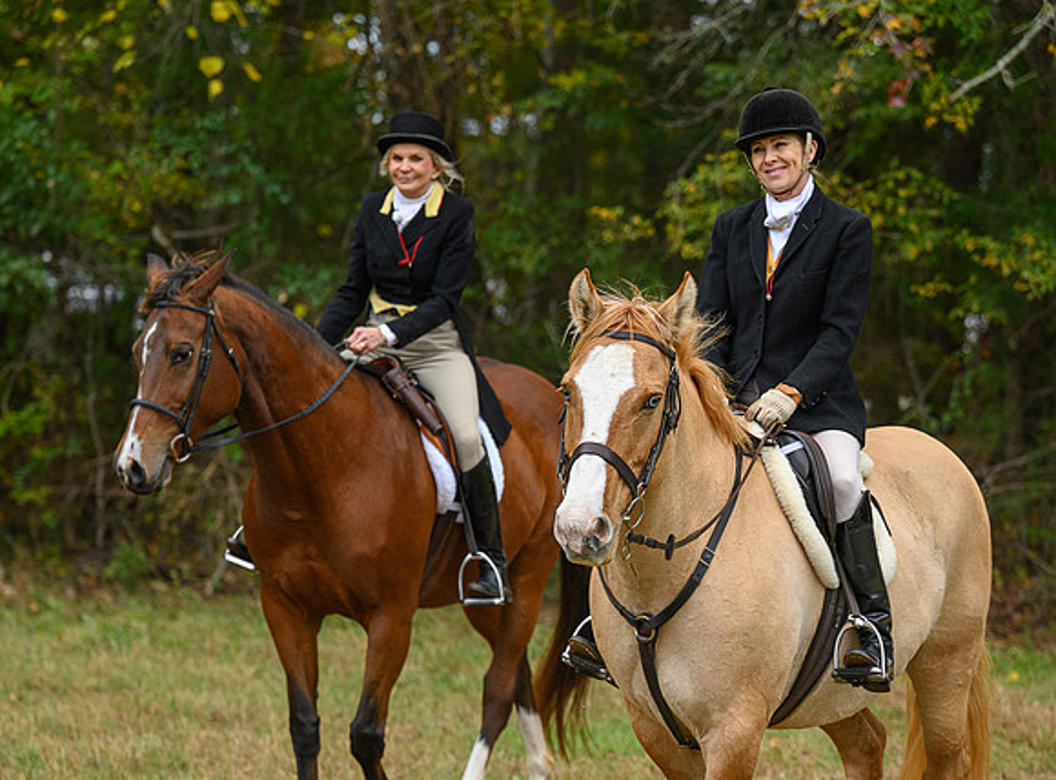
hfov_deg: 15.7
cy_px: 480
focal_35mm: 126
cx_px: 529
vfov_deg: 11.6
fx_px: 3837
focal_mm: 96
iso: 1250
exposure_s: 1/1000
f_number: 3.2
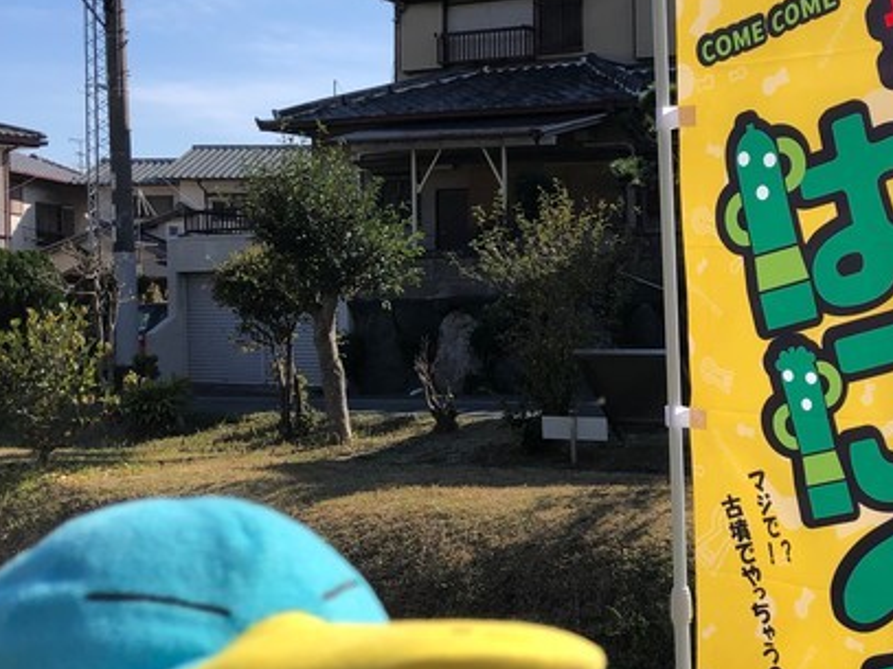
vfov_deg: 26.5
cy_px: 351
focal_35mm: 55
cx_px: 755
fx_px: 1418
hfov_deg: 33.6
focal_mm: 3.99
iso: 20
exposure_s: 1/1656
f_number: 1.8
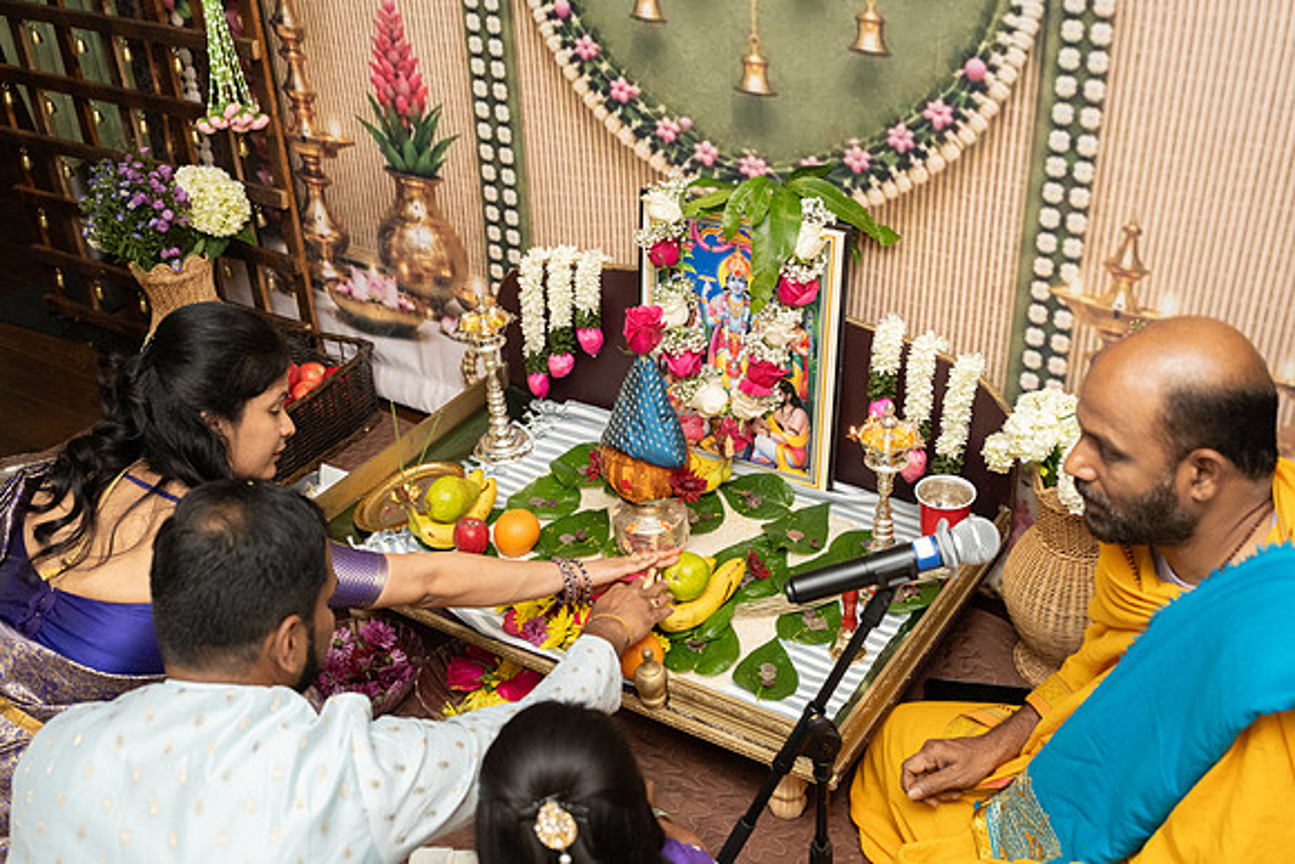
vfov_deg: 33.7
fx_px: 1428
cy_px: 432
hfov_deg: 48.8
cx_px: 646
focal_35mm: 40
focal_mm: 35
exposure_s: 1/160
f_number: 3.5
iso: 1000
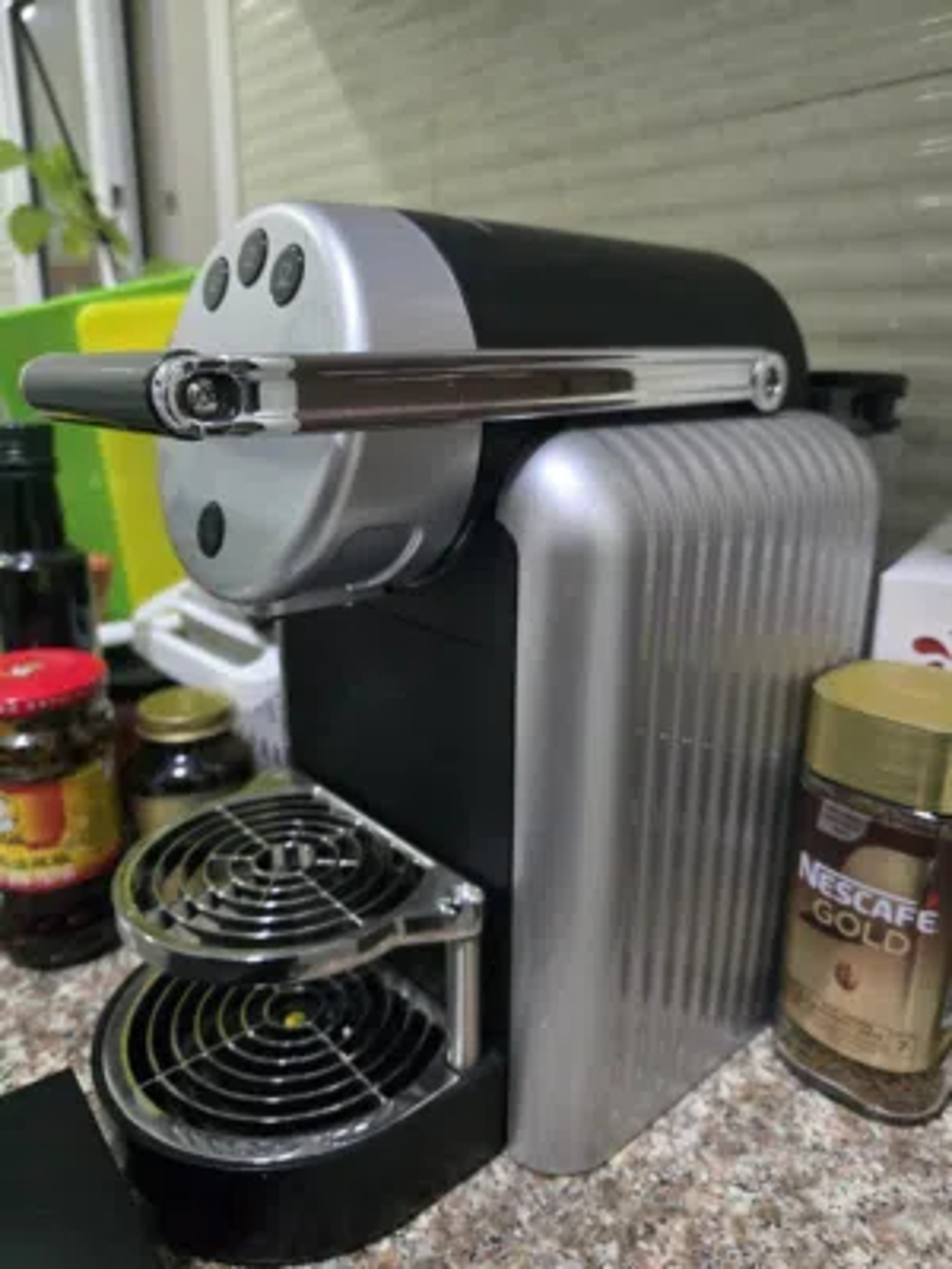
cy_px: 634
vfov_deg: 73.9
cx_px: 476
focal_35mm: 23
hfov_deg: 58.9
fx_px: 843
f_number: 1.7
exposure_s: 1/100
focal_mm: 6.3
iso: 2000
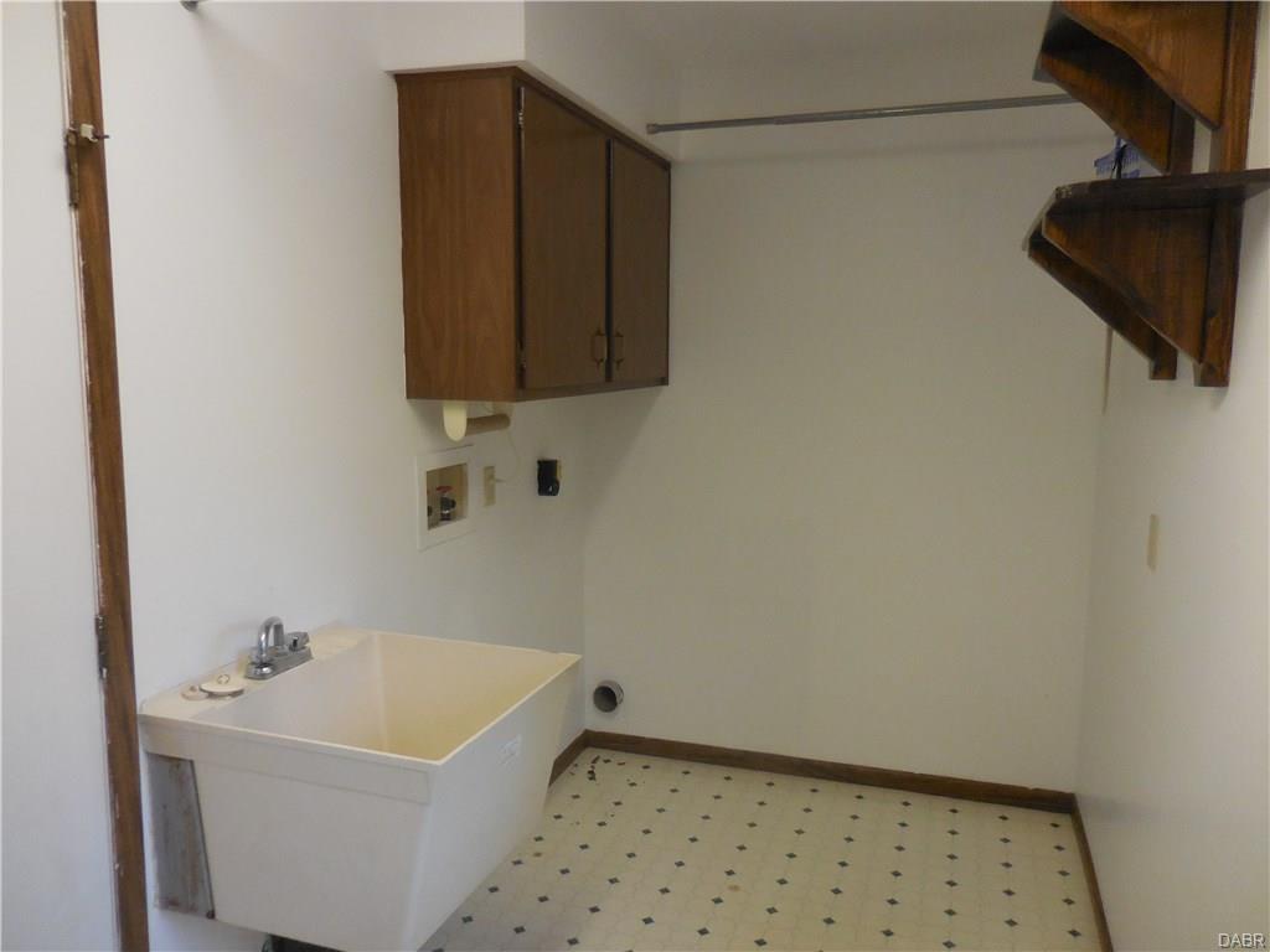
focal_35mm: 25
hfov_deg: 69.4
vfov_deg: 54.9
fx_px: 917
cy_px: 476
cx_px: 635
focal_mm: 4.5
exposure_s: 1/30
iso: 400
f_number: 3.3
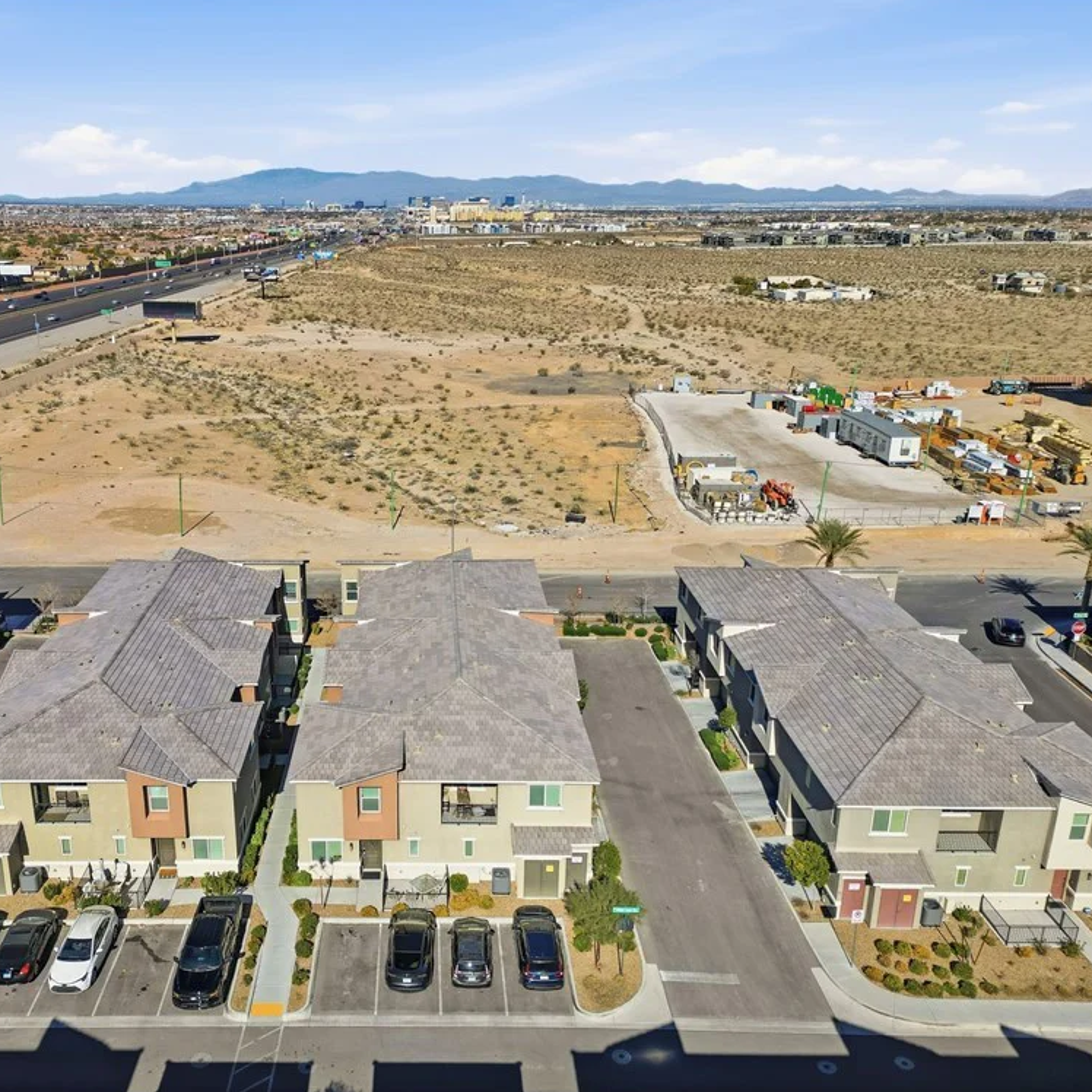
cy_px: 547
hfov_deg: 55.0
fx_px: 1035
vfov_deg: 55.6
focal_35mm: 29
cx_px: 413
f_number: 1.7
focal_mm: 6.7
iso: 110
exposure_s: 1/6400
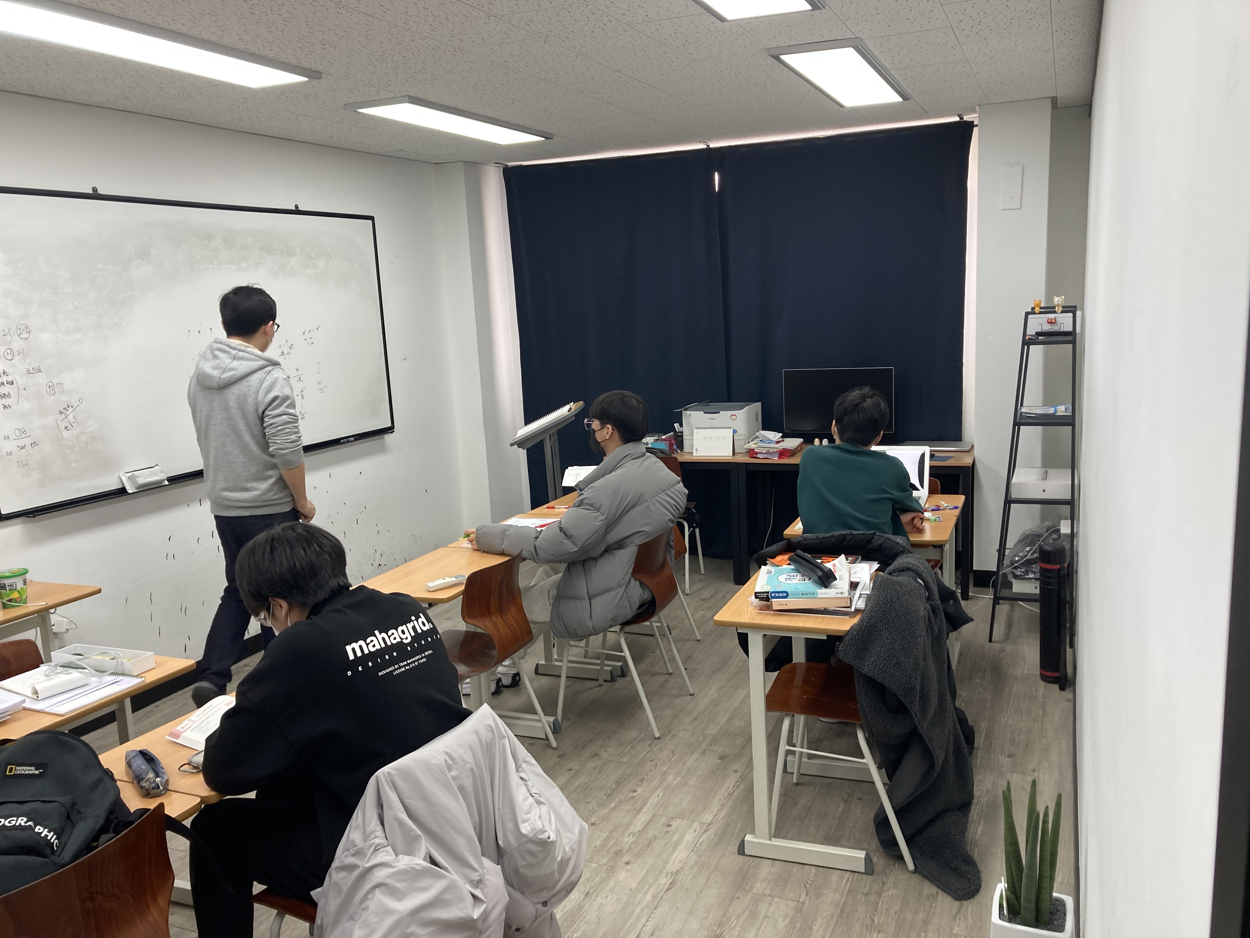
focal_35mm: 28
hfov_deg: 63.4
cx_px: 625
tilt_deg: -10.1
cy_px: 469
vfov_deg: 49.7
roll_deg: +2.3
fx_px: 1011
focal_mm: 3.99
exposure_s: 1/120
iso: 80
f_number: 1.8
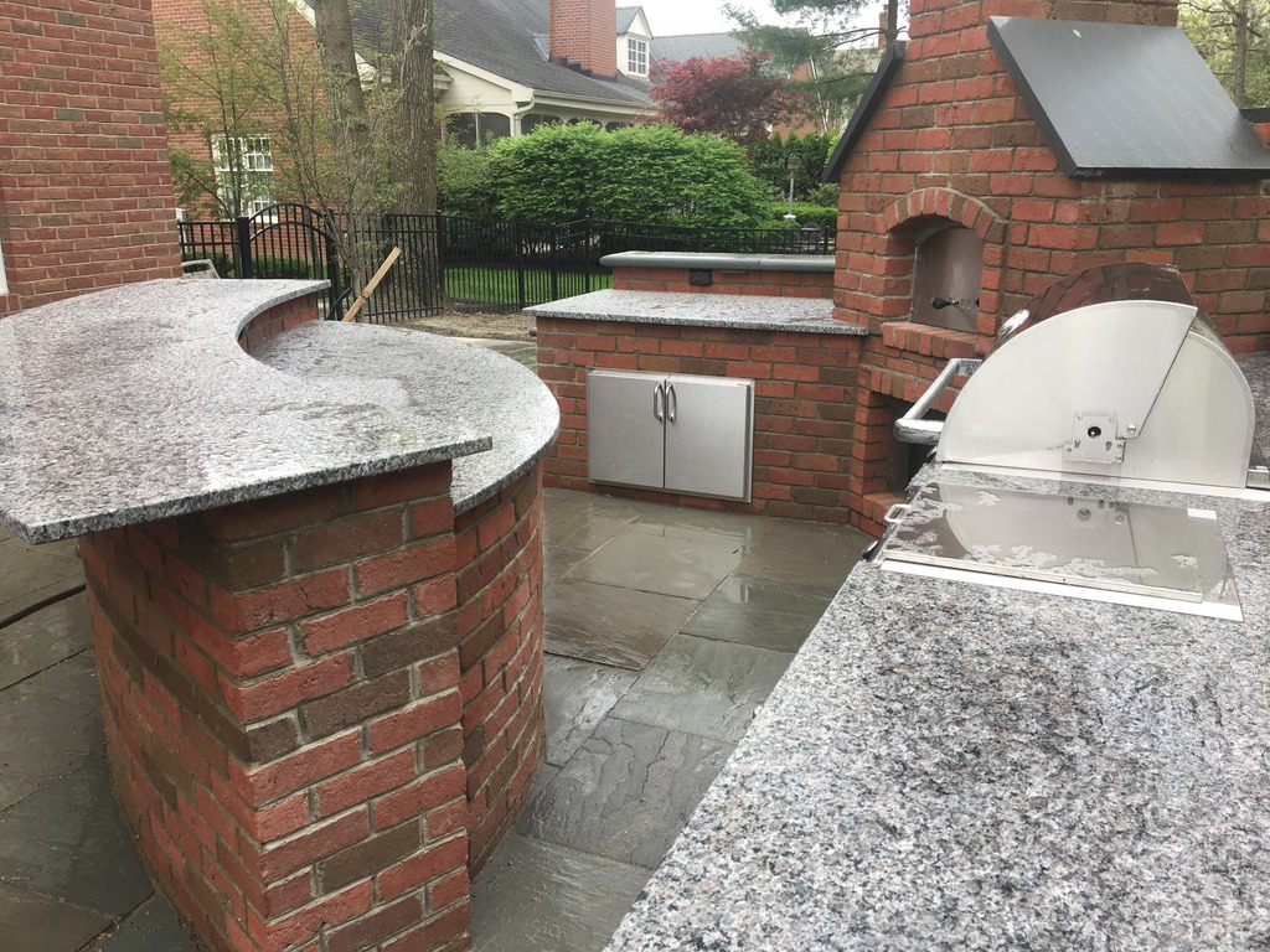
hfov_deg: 61.7
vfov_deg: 48.2
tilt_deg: -15.1
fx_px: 1064
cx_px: 635
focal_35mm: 29
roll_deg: +1.2
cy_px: 476
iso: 32
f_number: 2.2
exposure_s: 1/120
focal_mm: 4.15
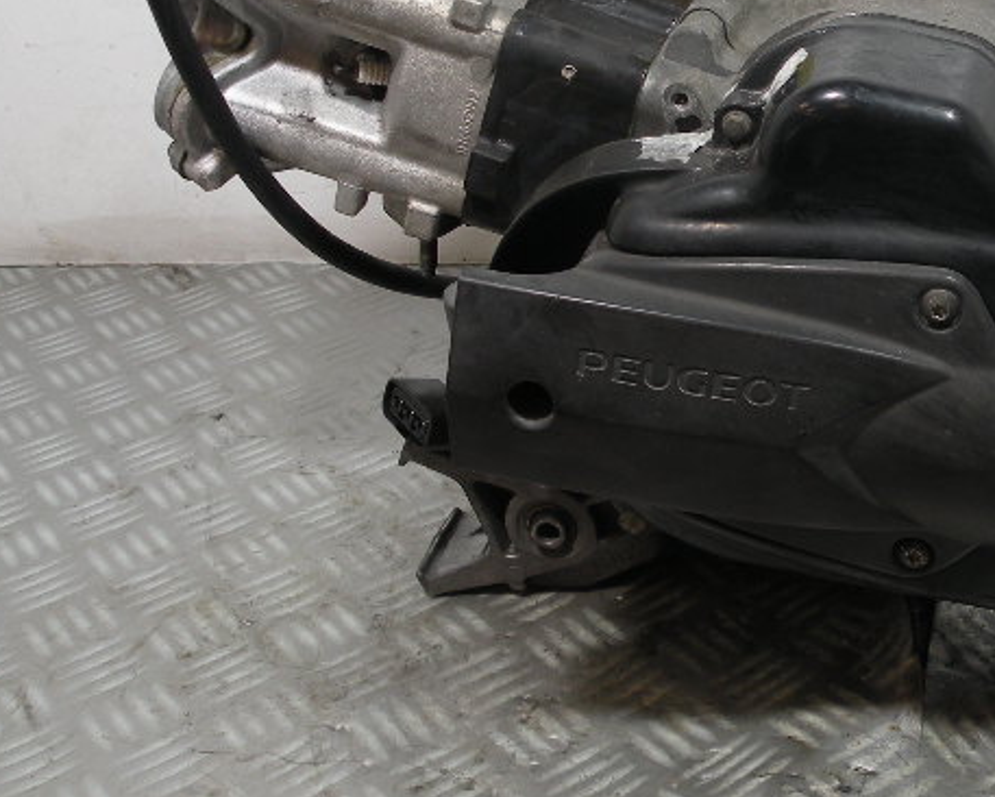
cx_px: 980
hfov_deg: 29.9
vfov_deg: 25.5
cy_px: 209
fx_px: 1738
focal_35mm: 59
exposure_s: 1/62.8
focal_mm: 4.7
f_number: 3.2
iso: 64
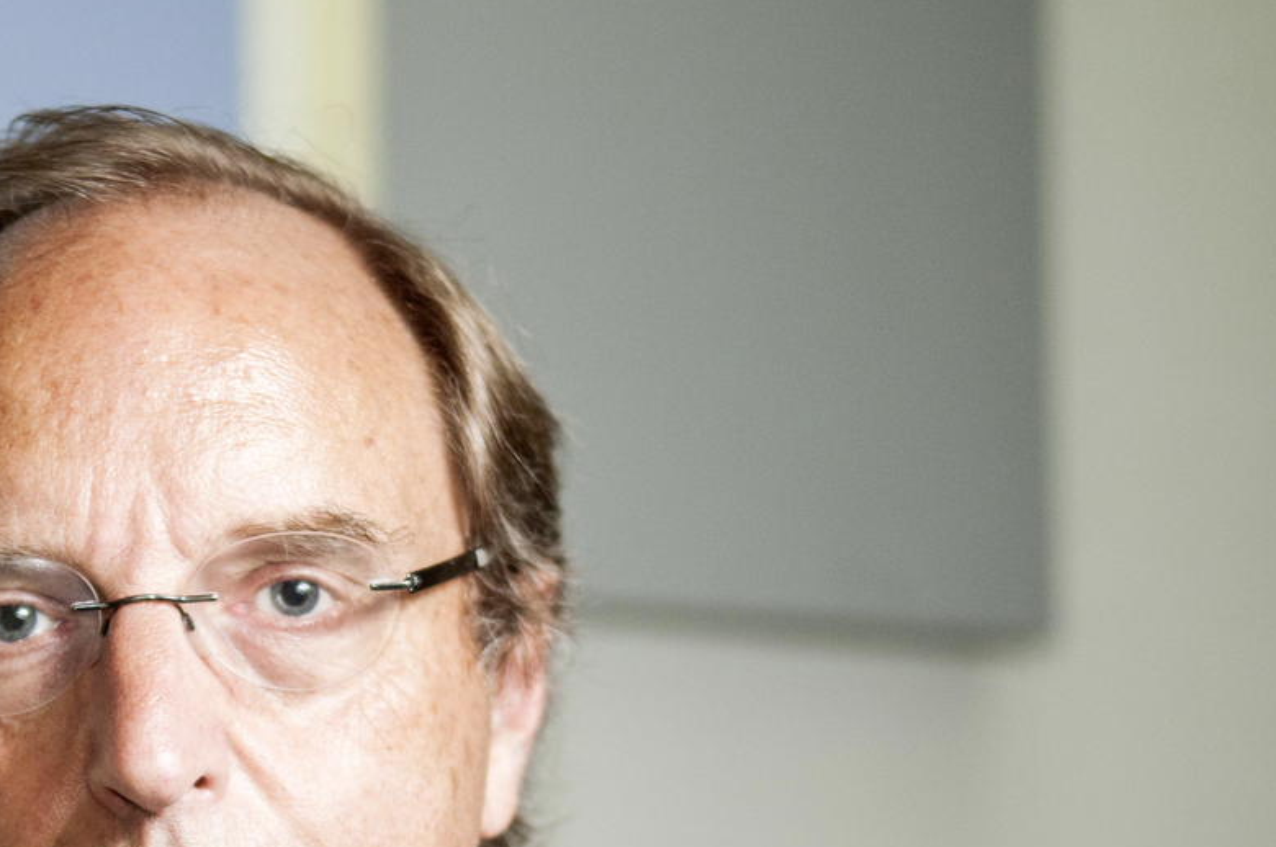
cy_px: 838
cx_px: 13
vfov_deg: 8.5
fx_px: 5664
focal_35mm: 160
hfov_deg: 12.7
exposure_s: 1/160
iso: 400
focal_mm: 52
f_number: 2.8
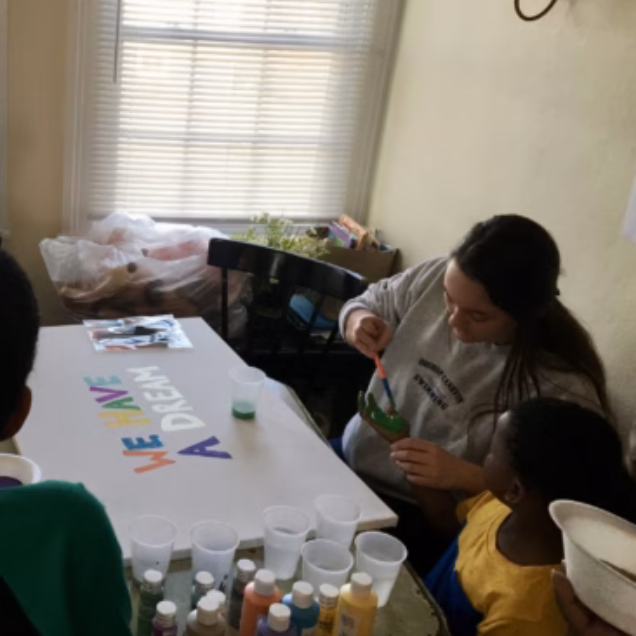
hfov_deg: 38.6
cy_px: 301
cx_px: 136
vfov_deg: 40.0
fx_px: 873
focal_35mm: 42
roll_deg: -3.8
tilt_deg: -21.1
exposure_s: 1/30
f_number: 2.2
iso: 40
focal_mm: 4.15
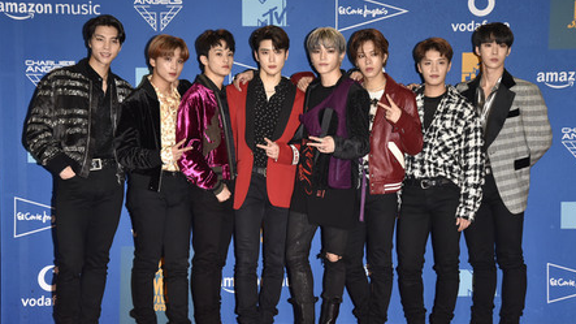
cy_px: 187
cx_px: 292
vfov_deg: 18.2
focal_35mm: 66
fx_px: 1008
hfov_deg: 31.9
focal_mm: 62
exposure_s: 1/250
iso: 1600
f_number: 6.3
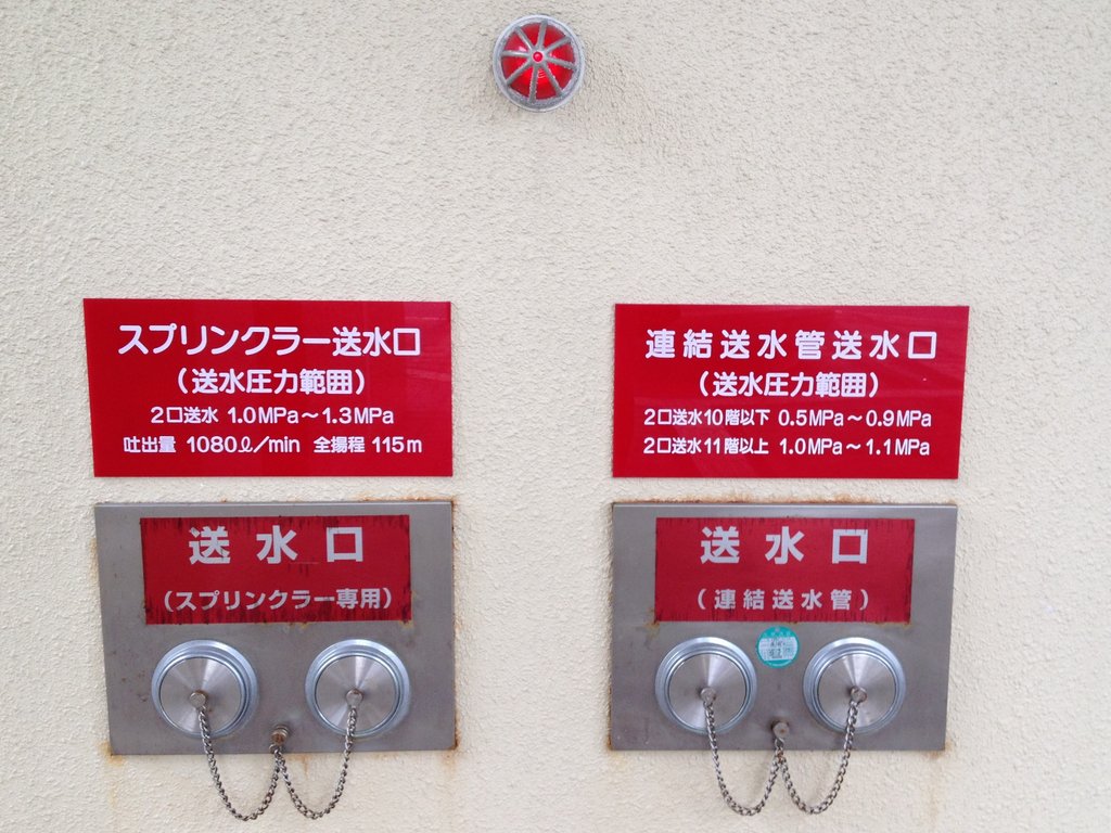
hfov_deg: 52.6
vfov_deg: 40.7
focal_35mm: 35
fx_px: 1123
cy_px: 416
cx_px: 556
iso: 50
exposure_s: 1/60
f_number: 2.4
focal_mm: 4.28
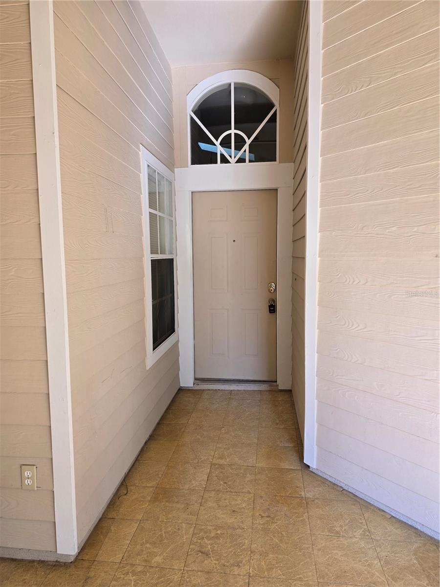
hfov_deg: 58.9
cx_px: 220
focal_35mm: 23
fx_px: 390
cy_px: 294
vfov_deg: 73.9
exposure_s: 1/180
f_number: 1.7
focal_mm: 6.3
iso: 50
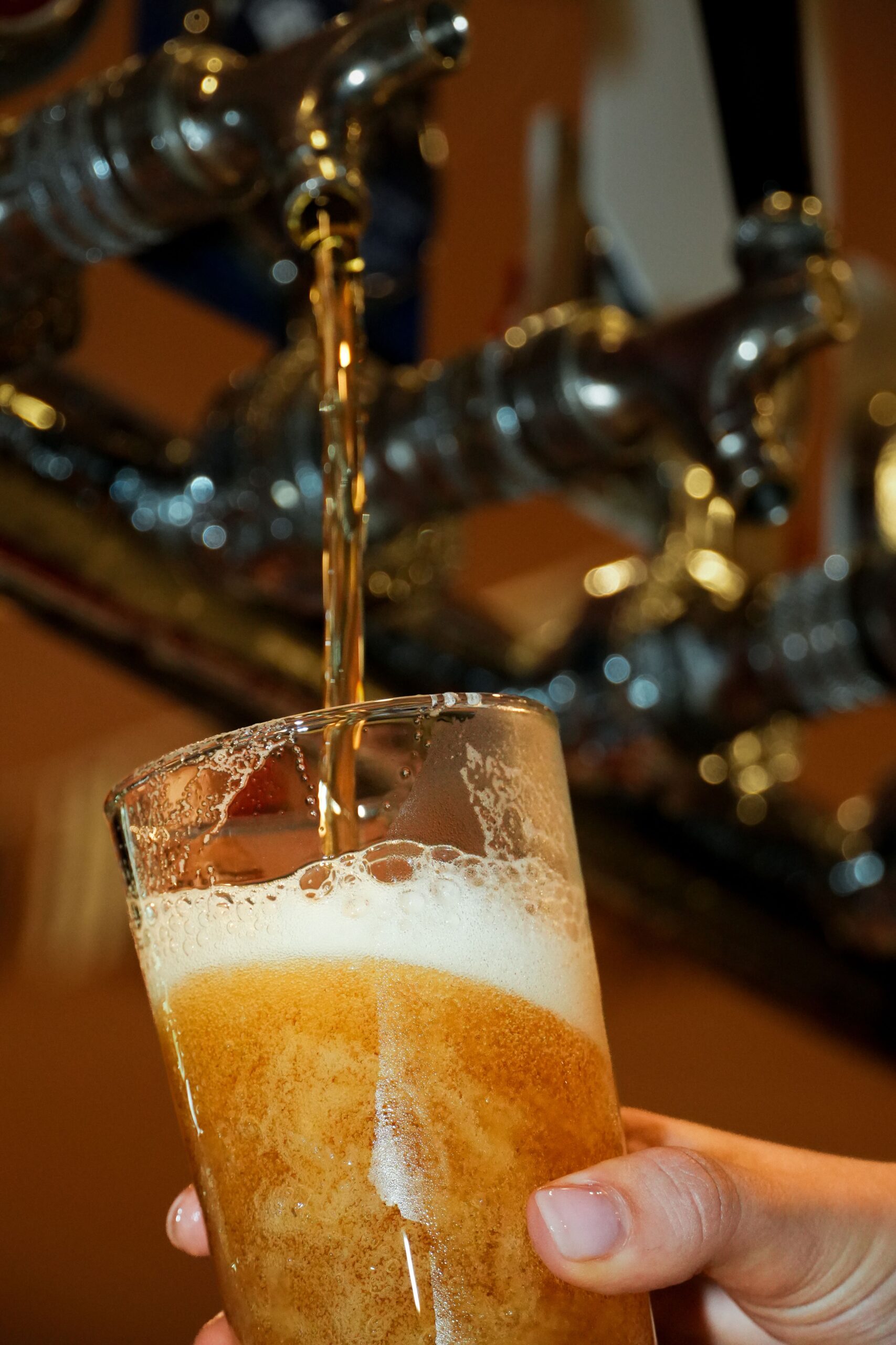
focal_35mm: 116
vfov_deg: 17.7
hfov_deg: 11.9
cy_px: 672
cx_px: 448
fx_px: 4311
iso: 2500
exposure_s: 1/125
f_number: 5.6
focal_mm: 77
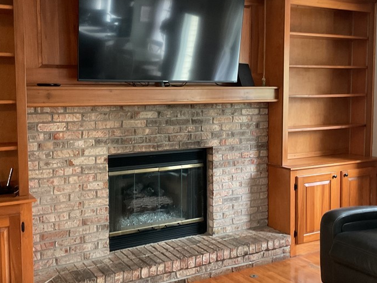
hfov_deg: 43.9
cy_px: 126
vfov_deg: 33.6
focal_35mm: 43
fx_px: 468
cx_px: 189
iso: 320
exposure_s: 1/30
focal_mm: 3
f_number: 1.8
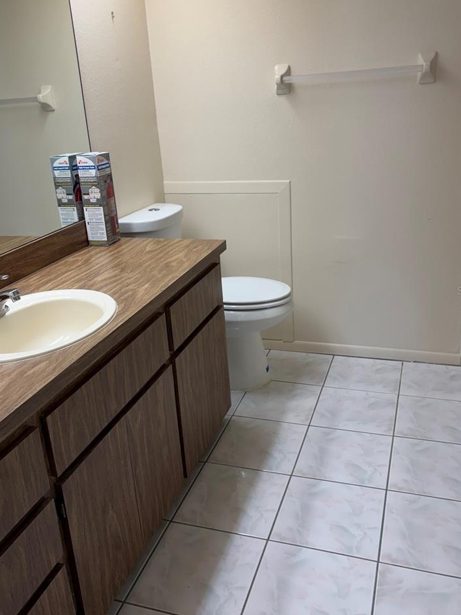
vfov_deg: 55.3
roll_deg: +5.3
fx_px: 586
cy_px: 290
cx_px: 211
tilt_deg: -15.5
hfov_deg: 42.9
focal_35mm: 33
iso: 80
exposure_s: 1/120
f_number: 1.6
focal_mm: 5.96
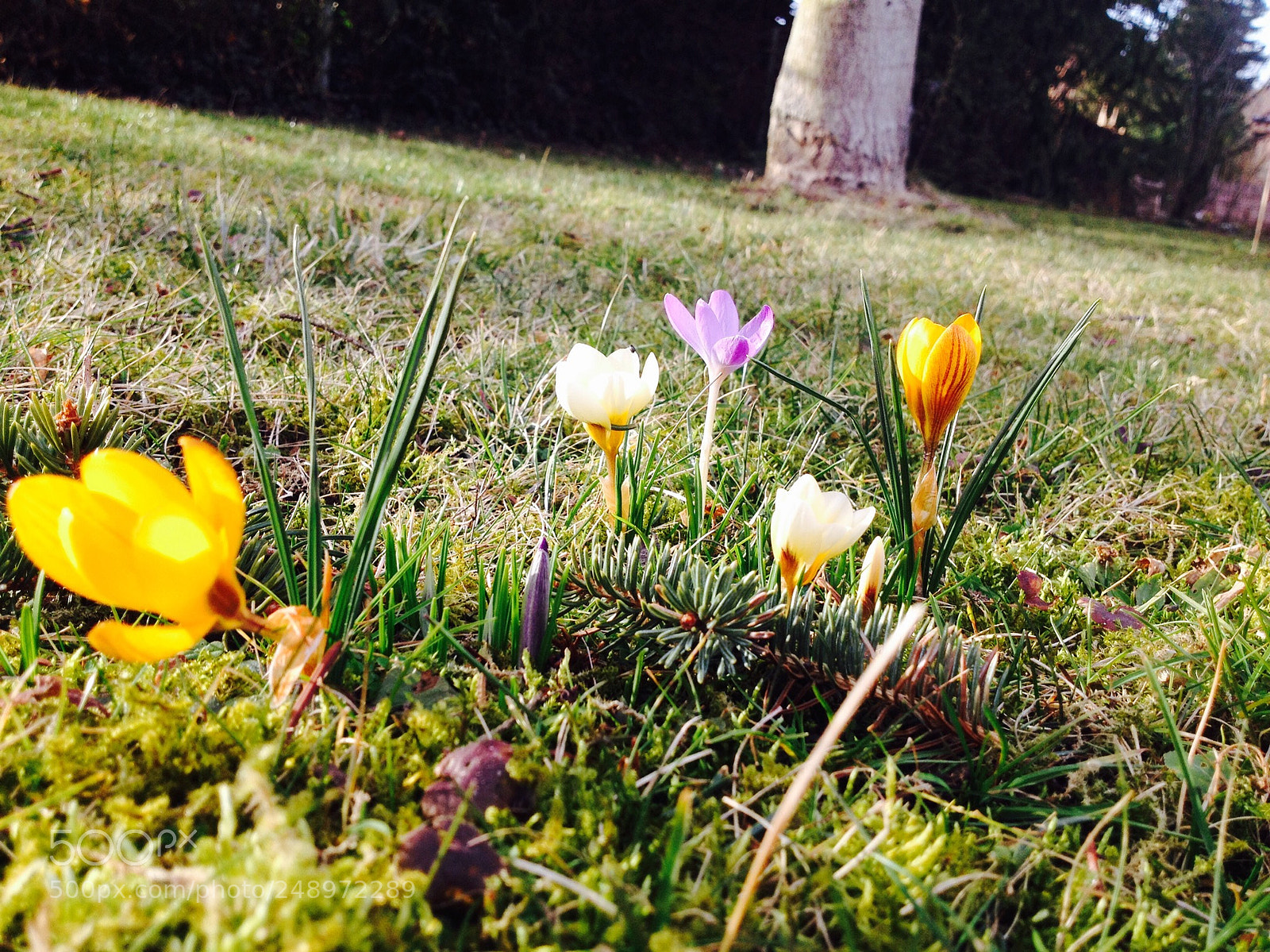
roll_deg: -5.4
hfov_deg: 52.6
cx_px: 635
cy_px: 476
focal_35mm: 35
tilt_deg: -20.0
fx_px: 1284
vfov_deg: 40.7
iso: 50
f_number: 2.4
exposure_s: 1/219
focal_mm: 4.28
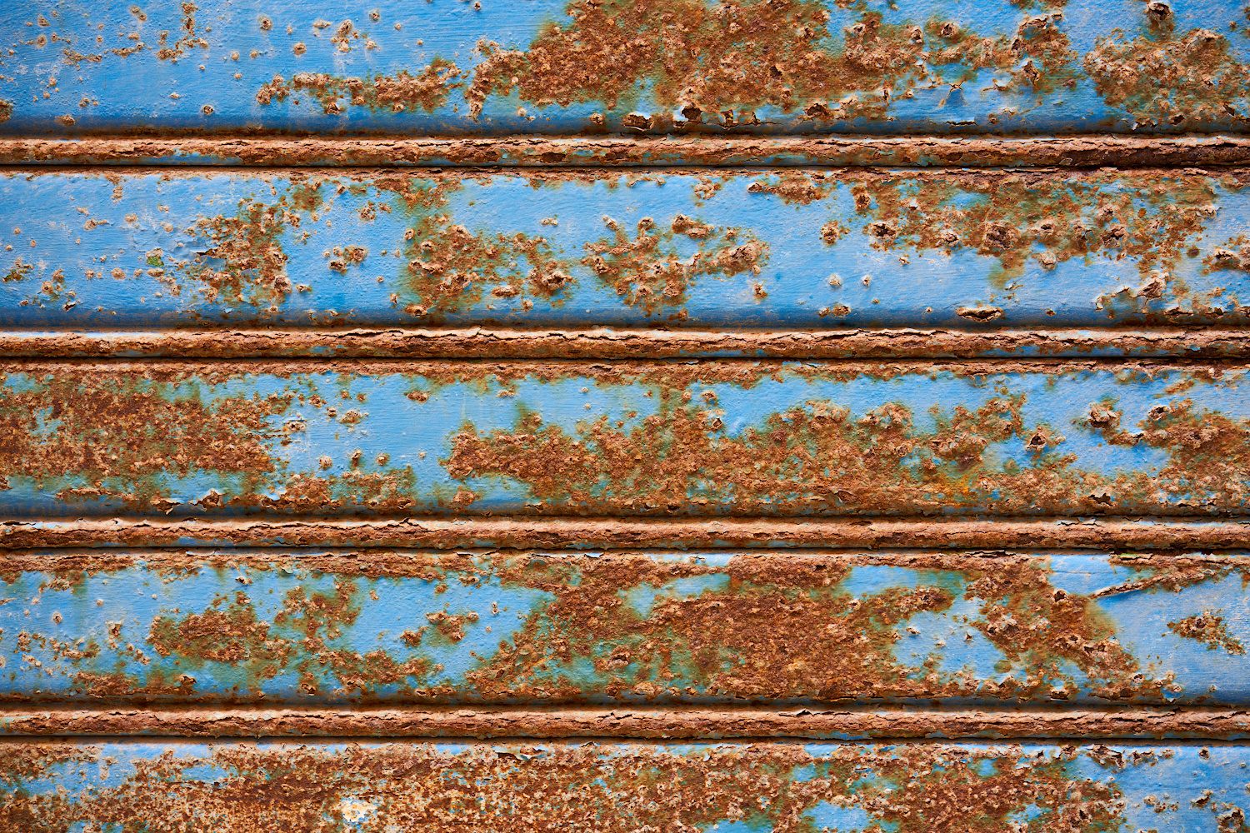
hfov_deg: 23.9
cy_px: 416
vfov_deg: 16.1
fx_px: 2951
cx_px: 625
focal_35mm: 85
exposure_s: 1/160
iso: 200
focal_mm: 85
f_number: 4
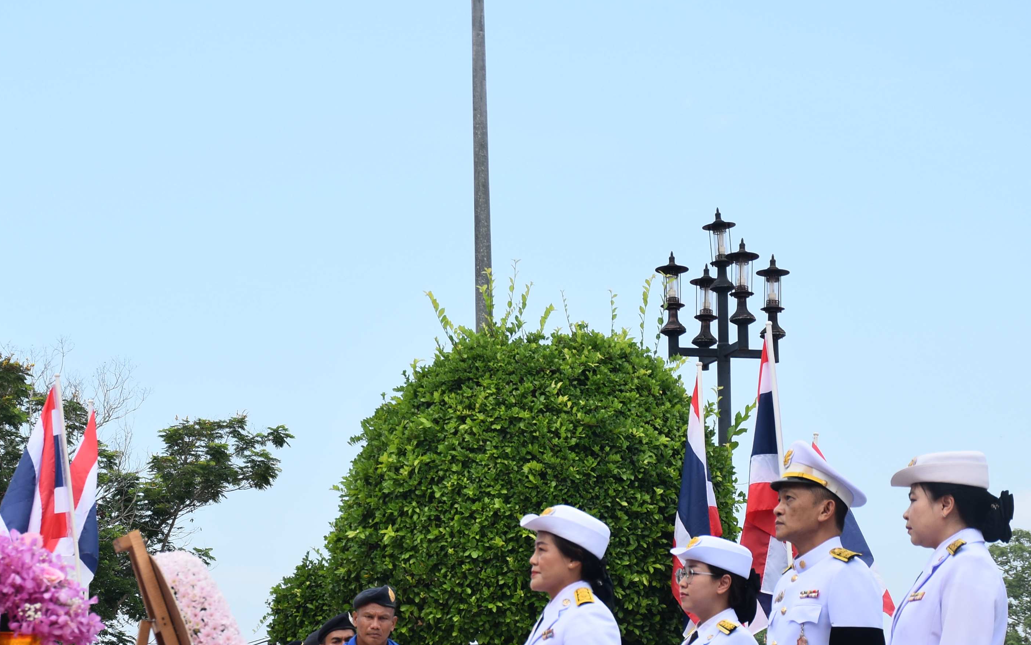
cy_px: 477
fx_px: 3428
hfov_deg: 17.1
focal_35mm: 122
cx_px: 420
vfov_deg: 10.7
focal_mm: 50
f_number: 8
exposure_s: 1/320
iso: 200
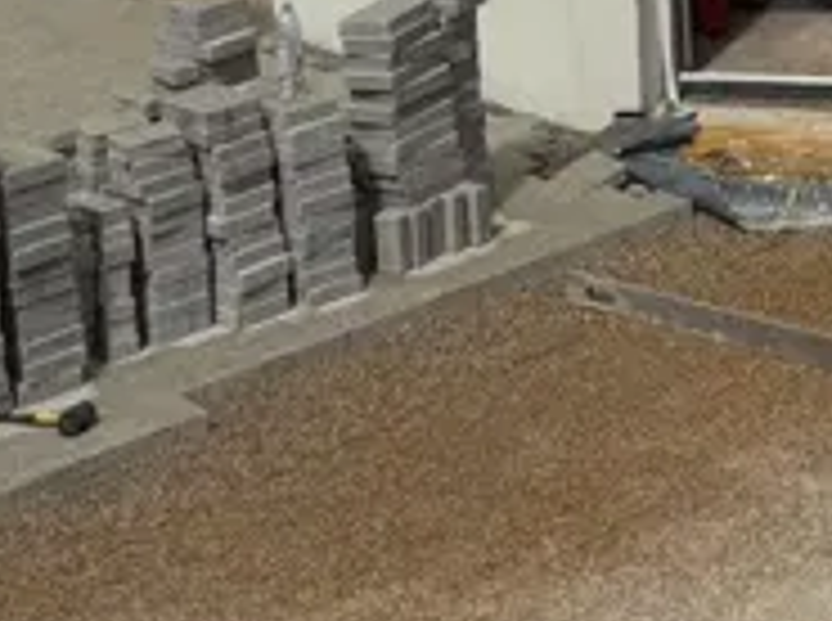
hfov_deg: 17.6
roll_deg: +2.6
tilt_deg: +0.5
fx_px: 2495
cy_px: -698
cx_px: 1124
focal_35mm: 104
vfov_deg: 12.2
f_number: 1.78
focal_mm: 6.76
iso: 80
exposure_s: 1/12346
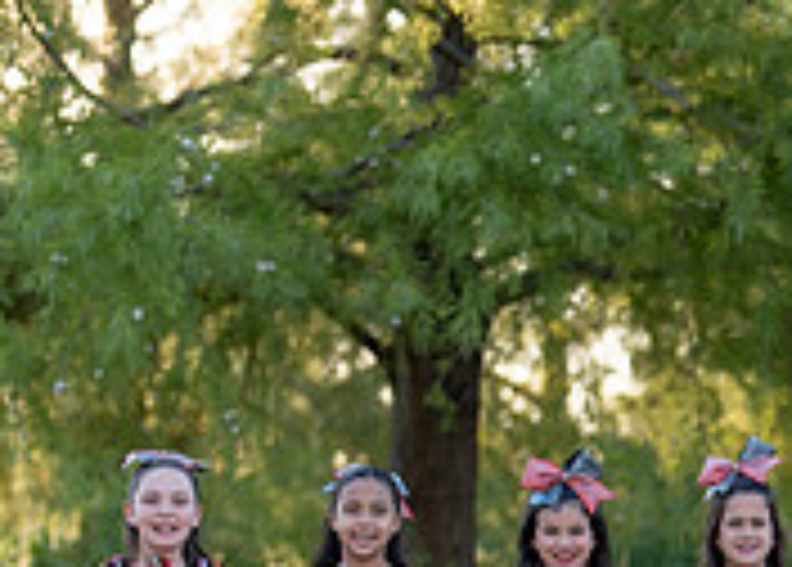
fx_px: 4390
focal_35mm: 195
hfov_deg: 10.2
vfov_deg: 7.3
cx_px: 944
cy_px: 750
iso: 125
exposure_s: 1/1000
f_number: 1.2
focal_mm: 50
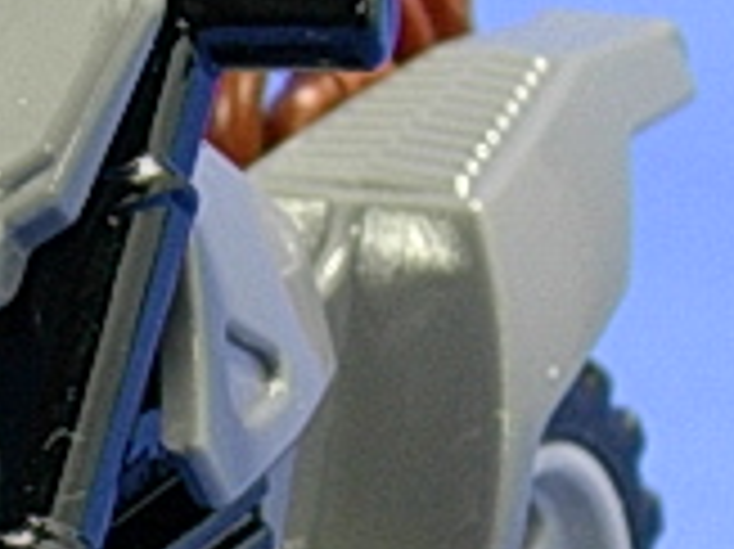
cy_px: 414
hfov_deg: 6.4
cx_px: -113
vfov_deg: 4.8
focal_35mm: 310
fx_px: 6568
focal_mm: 11.9
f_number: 3.9
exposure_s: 1/8
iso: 70
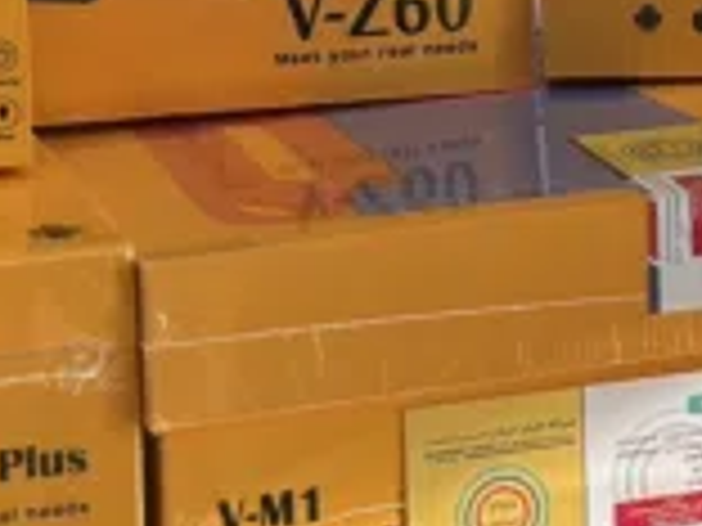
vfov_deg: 7.3
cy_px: -396
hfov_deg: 10.0
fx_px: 3995
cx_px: 603
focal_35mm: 197
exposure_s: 1/953
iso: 80
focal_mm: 6.86
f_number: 1.78
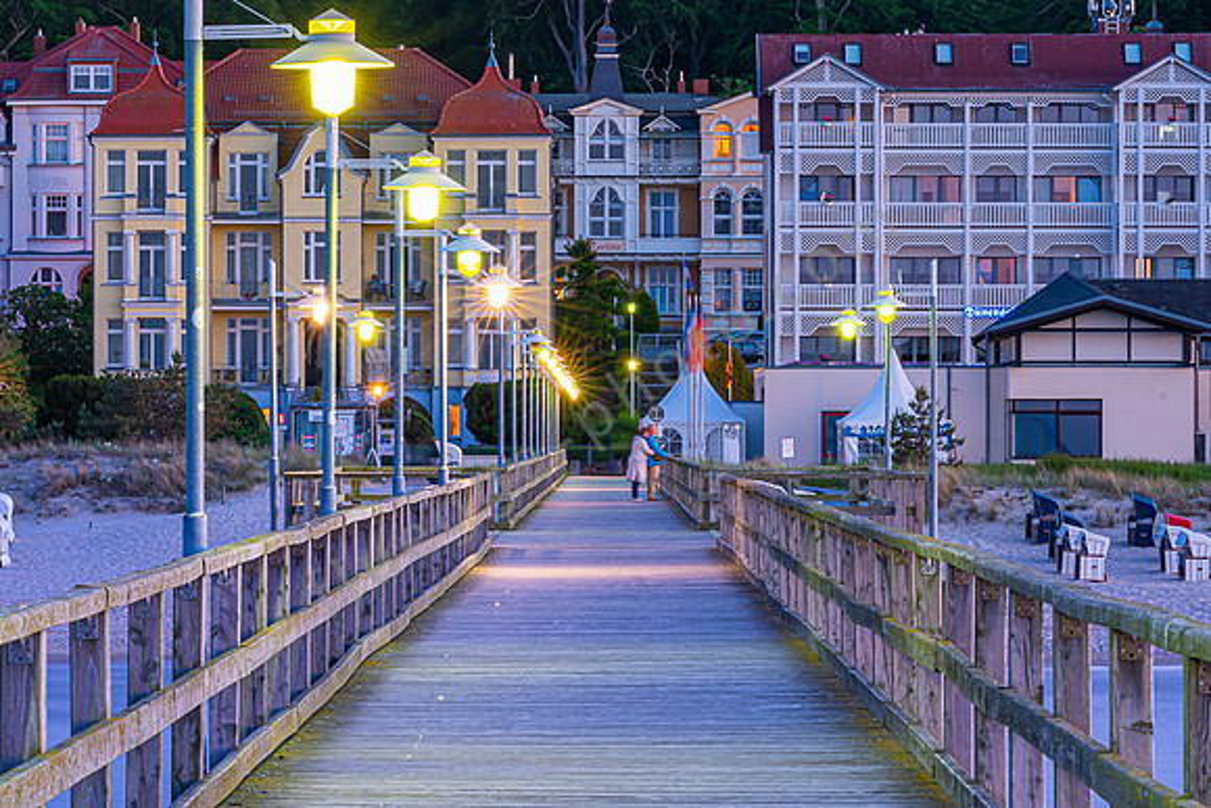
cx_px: 606
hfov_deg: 9.9
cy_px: 404
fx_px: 6977
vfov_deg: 6.6
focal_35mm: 207
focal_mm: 135
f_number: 22
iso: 100
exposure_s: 15
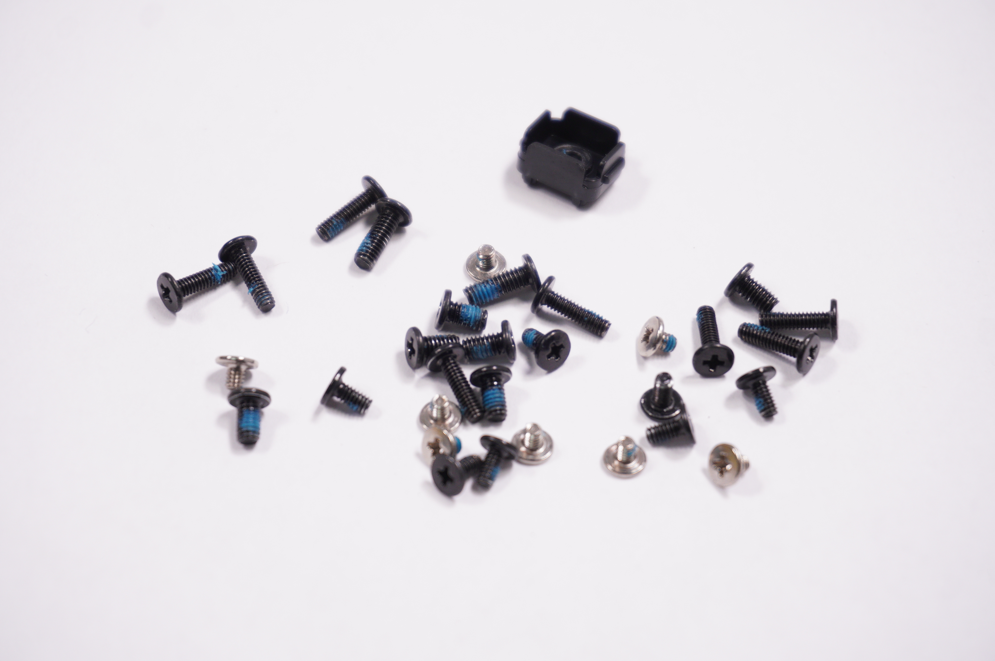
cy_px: 330
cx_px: 498
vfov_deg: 18.1
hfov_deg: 27.0
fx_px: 2071
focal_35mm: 75
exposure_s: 1/200
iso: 400
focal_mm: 50
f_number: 5.6
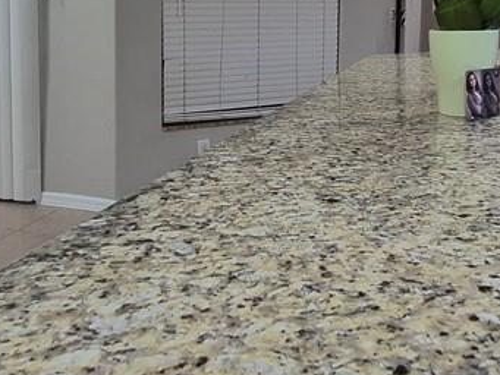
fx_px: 564
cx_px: 289
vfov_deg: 35.3
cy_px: 60
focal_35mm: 39
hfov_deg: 47.7
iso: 400
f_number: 2.2
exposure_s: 1/60
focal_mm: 1.74
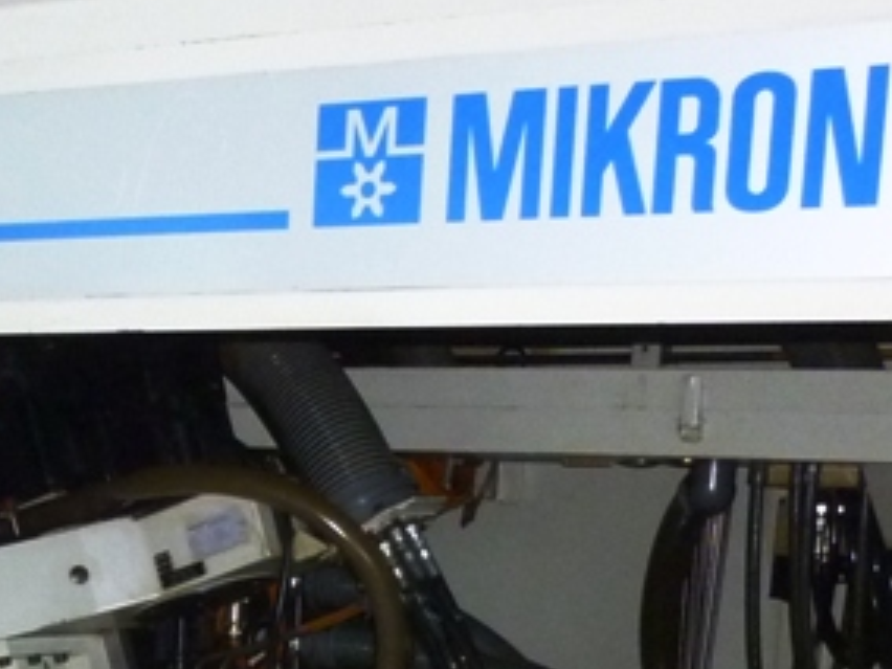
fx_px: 2319
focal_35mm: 90
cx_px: -38
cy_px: 942
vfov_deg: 15.4
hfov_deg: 20.9
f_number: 3.3
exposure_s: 1/30
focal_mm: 4.5
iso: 320
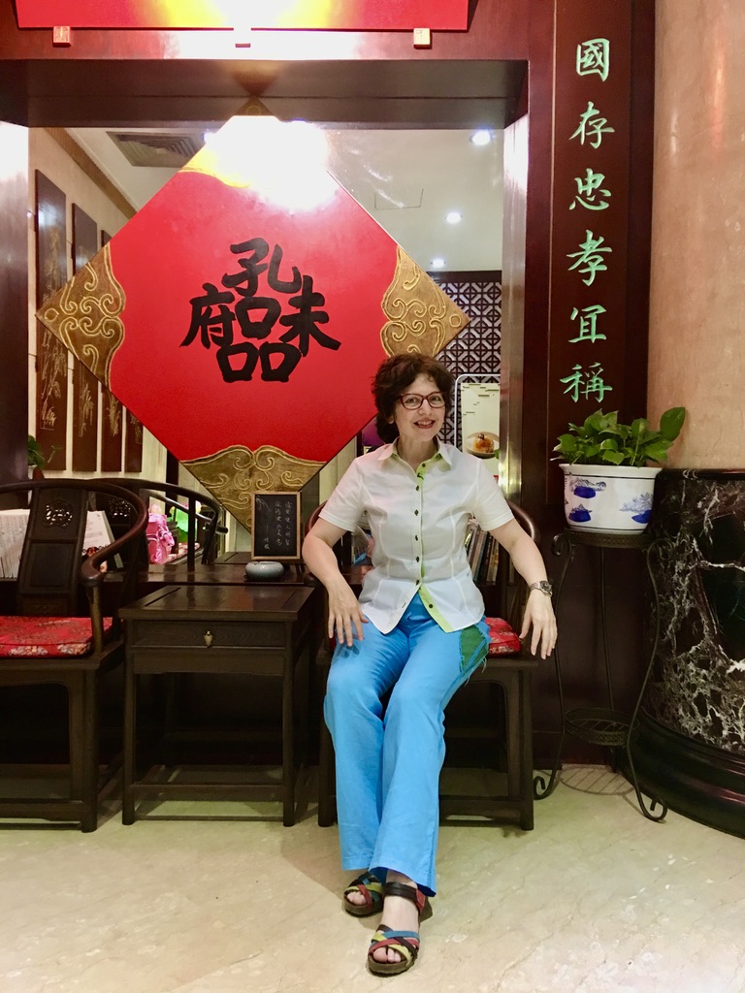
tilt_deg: -1.6
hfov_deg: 48.2
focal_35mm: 29
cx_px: 372
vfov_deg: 61.7
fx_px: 832
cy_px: 496
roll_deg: -0.7
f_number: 2.2
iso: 100
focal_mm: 4.15
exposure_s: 1/10
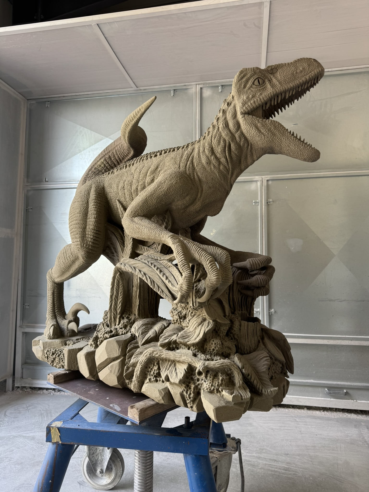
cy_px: 246
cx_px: 184
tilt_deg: +4.2
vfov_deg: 71.6
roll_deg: -0.9
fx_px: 341
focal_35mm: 24
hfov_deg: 56.8
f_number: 1.78
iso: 80
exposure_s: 1/121
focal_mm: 6.76
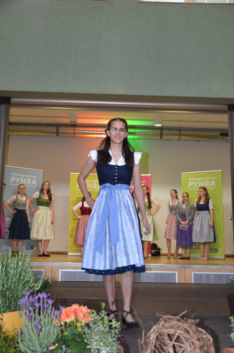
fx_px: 382
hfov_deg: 34.1
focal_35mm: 39
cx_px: 117
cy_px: 176
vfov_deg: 49.6
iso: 560
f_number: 4
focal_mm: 26
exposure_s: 1/60
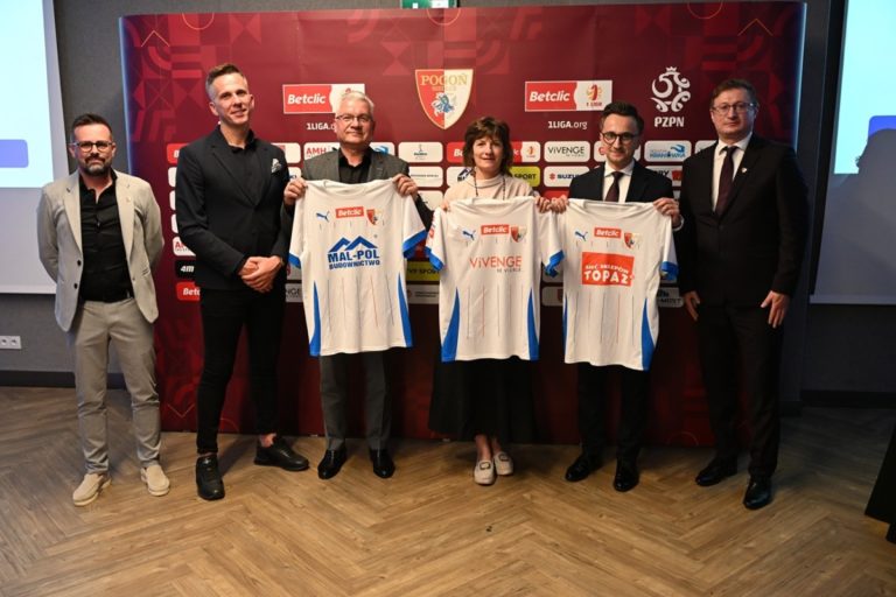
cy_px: 298
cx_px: 448
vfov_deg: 38.9
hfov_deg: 55.8
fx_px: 846
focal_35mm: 34
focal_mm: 34
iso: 2000
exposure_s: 1/60
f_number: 4.8
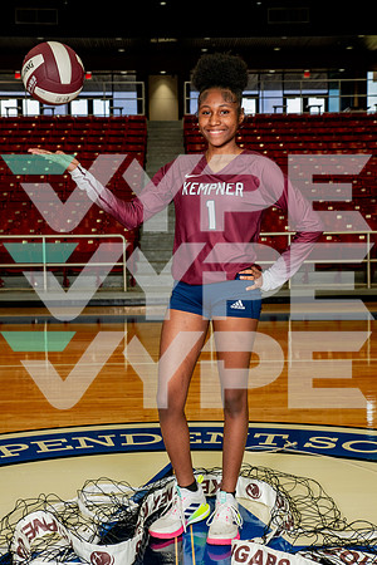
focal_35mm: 55
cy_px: 282
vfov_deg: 36.2
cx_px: 188
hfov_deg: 24.6
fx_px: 864
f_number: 7.1
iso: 800
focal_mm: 55
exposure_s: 1/200
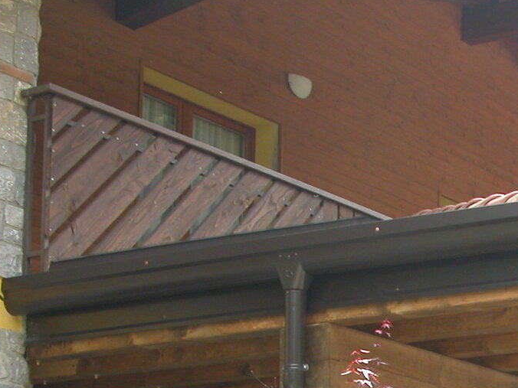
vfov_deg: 13.6
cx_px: 615
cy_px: 438
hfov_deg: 17.7
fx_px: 1586
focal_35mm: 106
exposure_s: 1/123
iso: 100
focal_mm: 8.9
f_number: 4
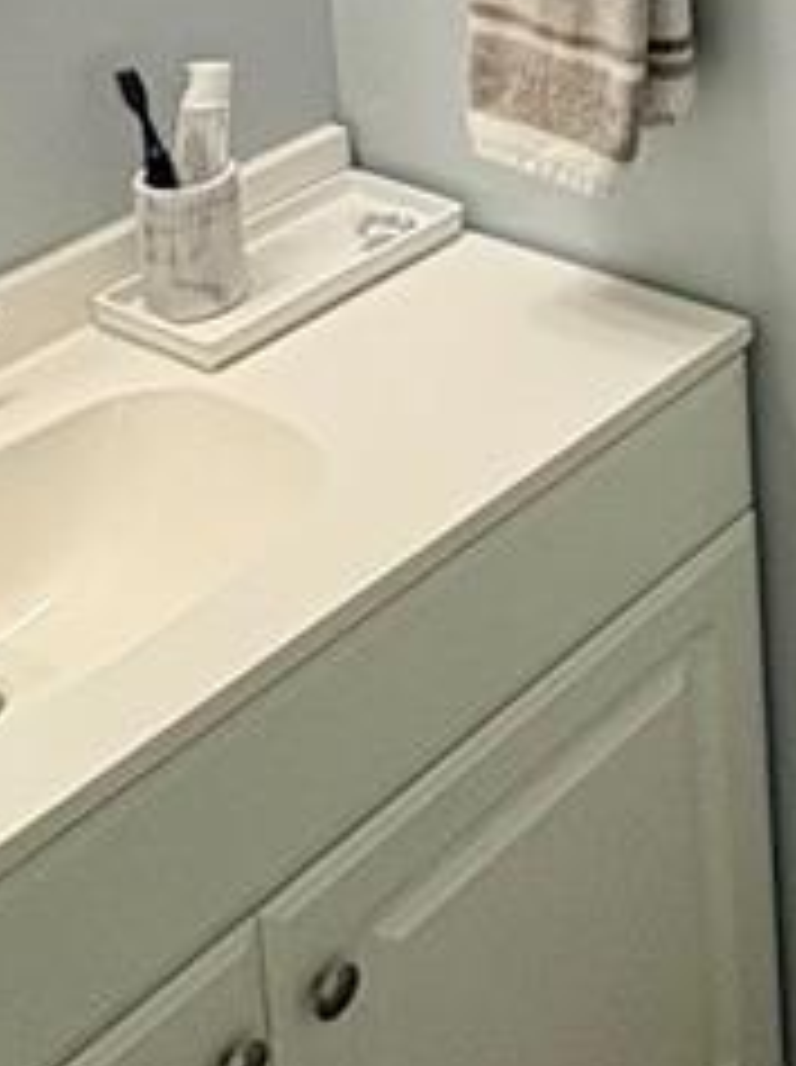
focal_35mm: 71
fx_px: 2183
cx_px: 1210
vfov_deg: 23.1
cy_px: -450
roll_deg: +0.5
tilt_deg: -9.2
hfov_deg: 18.3
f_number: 2.2
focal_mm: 2.22
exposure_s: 1/60
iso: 200
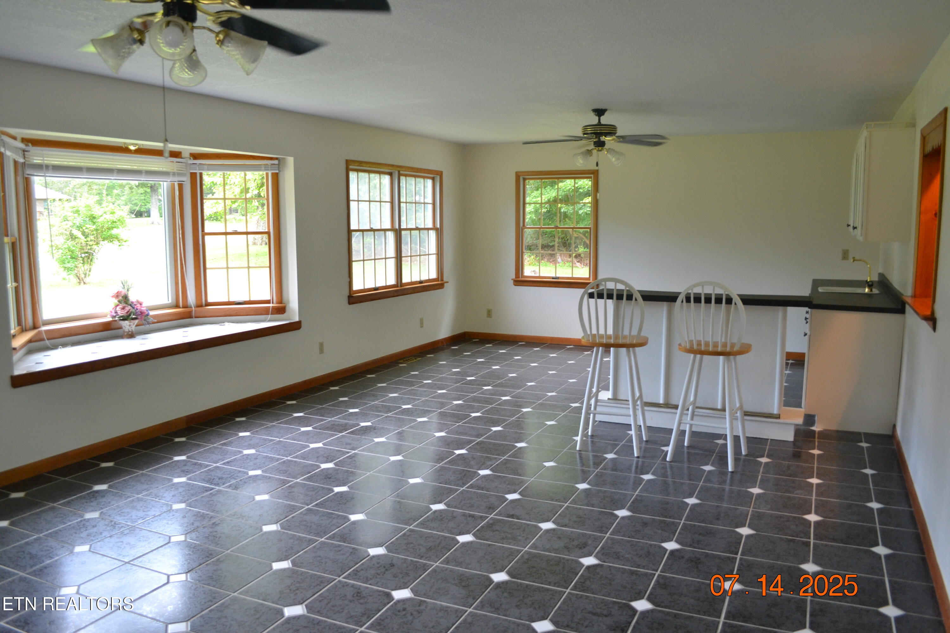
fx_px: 712
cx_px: 475
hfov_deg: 67.4
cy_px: 316
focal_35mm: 27
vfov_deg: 47.9
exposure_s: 1/60
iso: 640
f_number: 3.5
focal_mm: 18
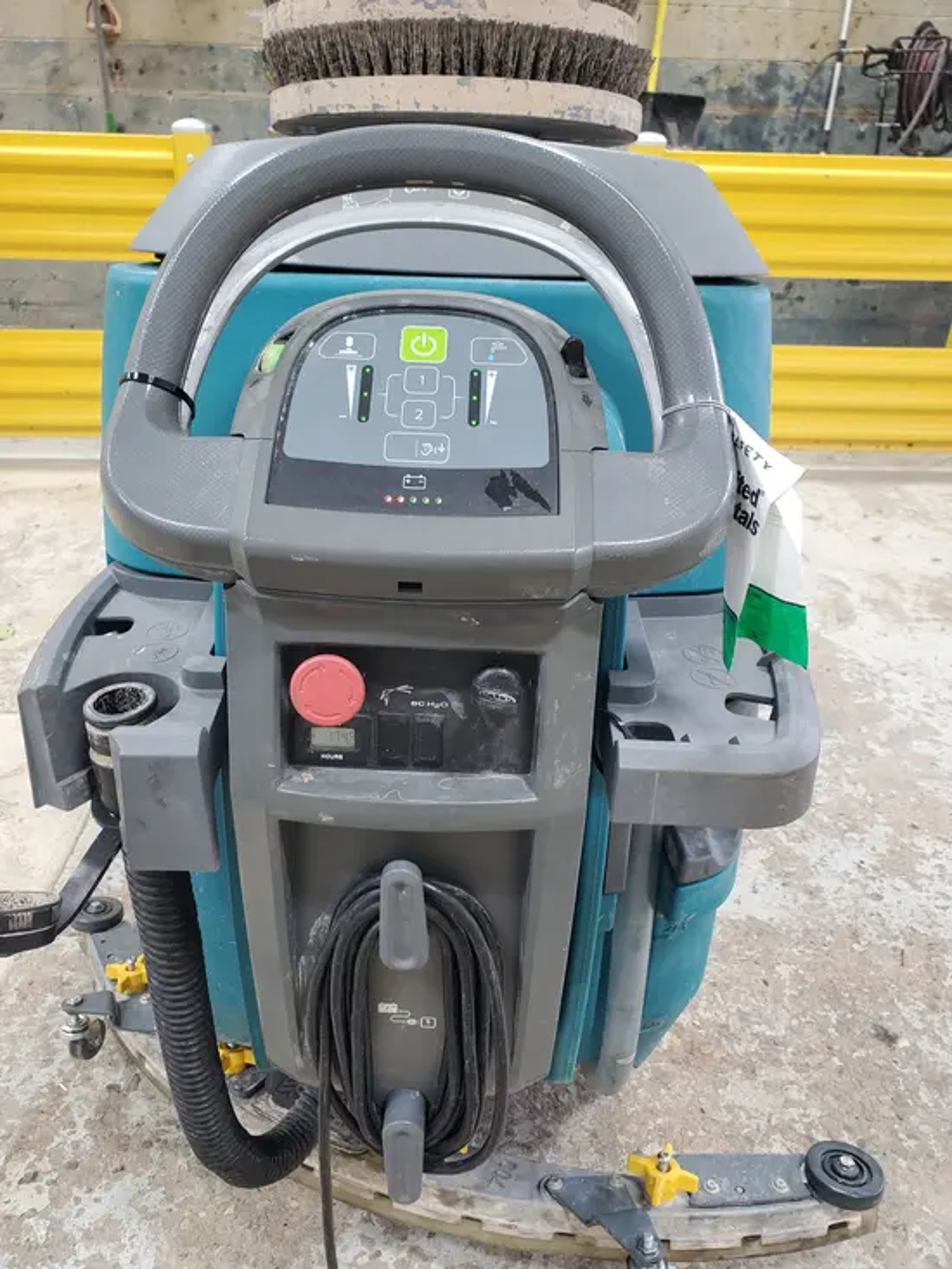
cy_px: 634
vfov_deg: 67.3
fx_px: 953
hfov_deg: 53.1
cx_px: 476
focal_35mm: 26
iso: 200
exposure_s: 1/40
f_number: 2.4
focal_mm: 4.3
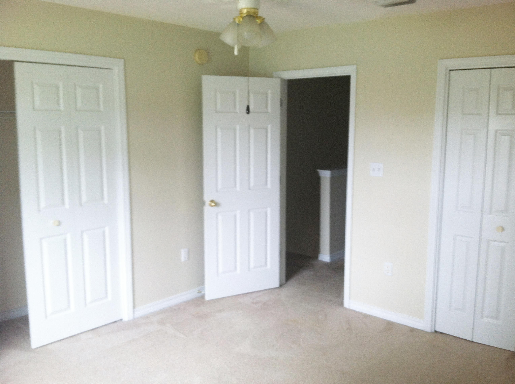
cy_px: 192
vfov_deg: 40.6
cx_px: 258
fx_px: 520
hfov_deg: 52.7
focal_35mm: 35
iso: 100
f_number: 2.8
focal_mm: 3.85
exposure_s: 1/15
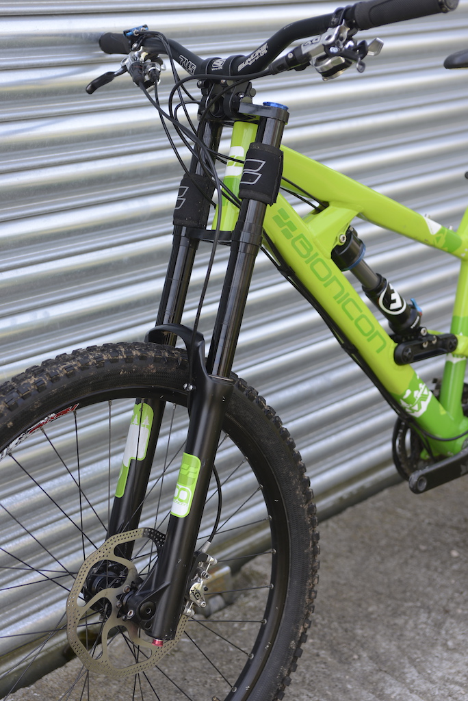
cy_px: 350
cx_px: 234
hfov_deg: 19.5
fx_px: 1363
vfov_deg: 28.8
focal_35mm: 70
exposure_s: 1/250
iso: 200
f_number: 4
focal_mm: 70
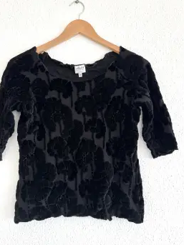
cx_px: 78
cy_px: 126
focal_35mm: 28
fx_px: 199
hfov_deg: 49.5
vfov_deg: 63.4
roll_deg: +1.4
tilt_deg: +3.3
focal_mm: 6.76
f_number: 1.78
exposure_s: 1/50
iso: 125
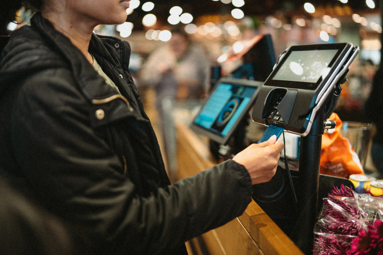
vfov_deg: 37.9
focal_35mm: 35
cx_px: 192
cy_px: 128
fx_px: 372
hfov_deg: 54.4
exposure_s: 1/500
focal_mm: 35
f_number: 1.2
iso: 800
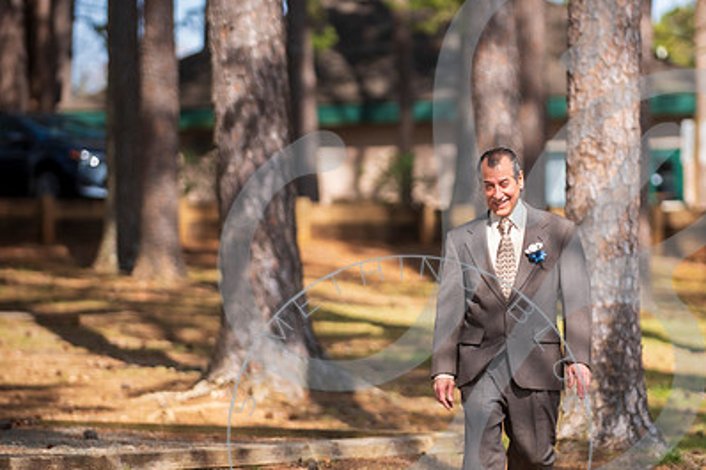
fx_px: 4430
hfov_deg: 9.1
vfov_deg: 6.1
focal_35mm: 226
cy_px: 288
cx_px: 498
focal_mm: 155
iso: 100
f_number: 2.8
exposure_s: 1/640
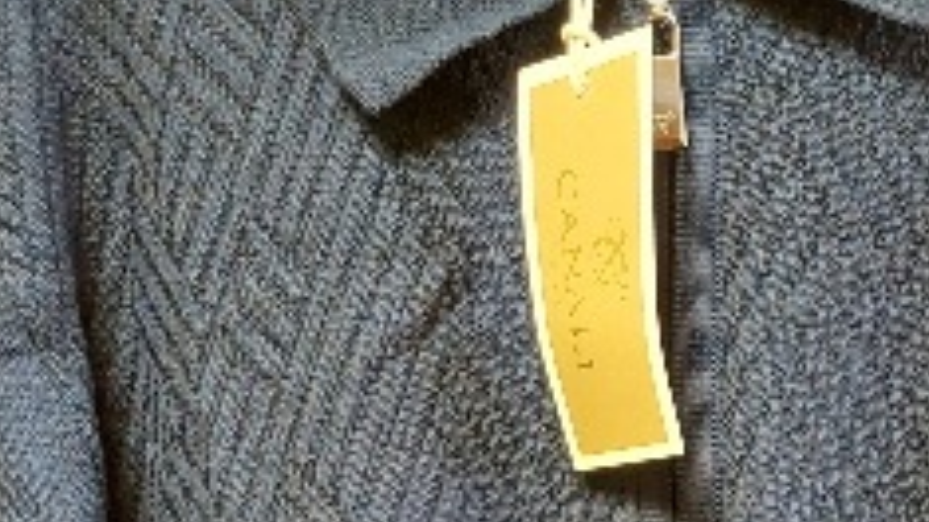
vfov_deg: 13.4
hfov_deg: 26.0
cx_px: 751
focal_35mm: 80
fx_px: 1970
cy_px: 977
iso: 400
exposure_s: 1/25
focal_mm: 5.23
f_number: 1.8
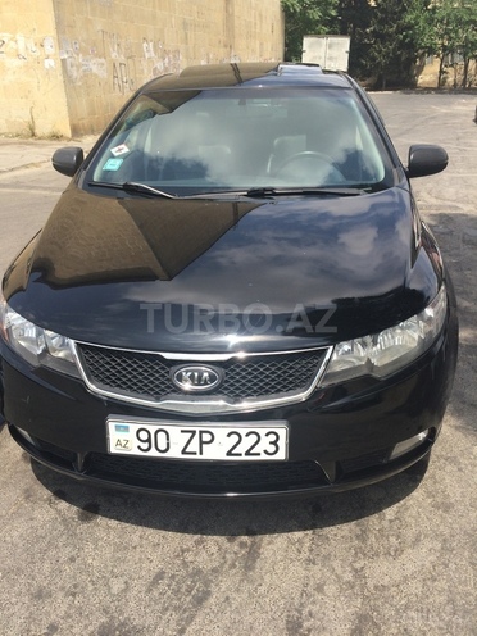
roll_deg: +2.8
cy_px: 318
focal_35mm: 29
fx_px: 533
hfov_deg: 48.2
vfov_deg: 61.7
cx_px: 238
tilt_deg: -24.9
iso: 32
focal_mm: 4.15
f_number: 2.2
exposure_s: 1/1325
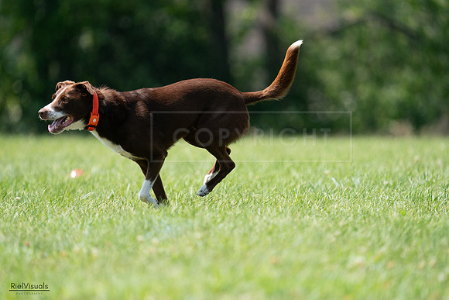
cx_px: 224
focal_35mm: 541
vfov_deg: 2.5
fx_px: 6749
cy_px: 150
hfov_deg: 3.8
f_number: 6.3
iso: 2000
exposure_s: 1/4000
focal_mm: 541
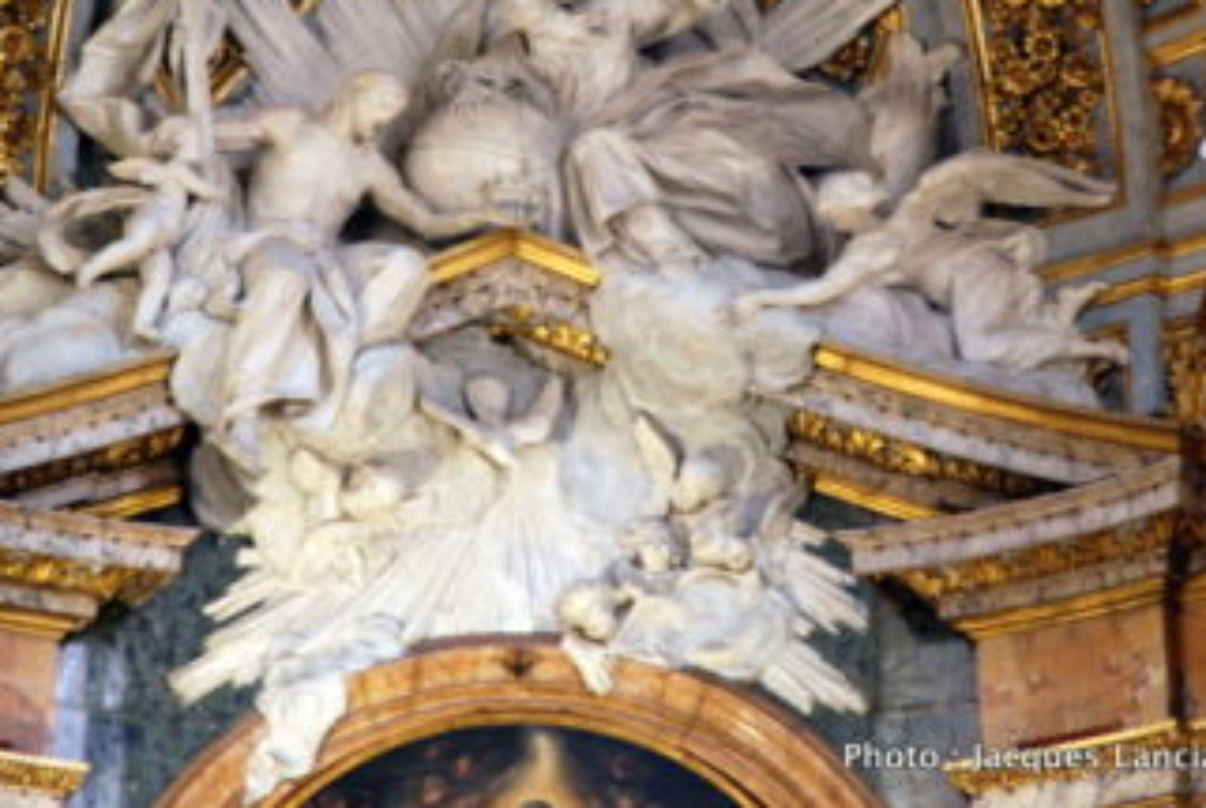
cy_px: 182
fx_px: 5091
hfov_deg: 13.5
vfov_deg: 9.1
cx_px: 552
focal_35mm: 152
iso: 800
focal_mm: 65
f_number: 4.5
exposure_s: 1/15
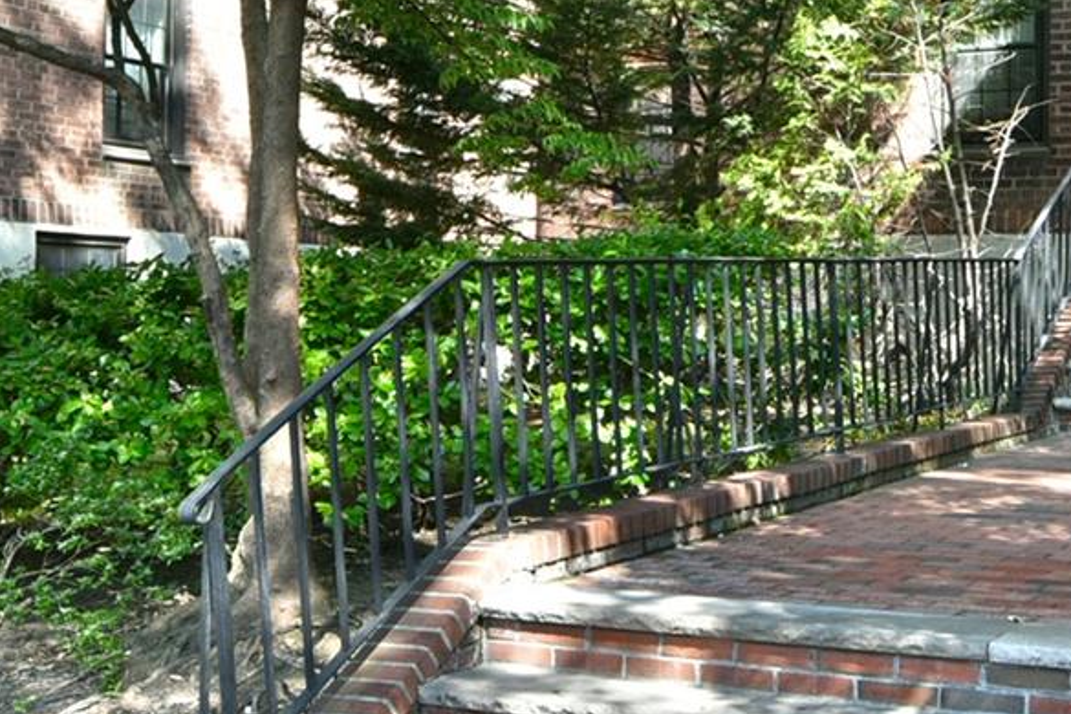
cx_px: 835
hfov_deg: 39.0
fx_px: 1458
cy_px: -258
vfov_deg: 23.7
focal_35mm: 49
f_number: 7.1
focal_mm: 14
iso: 200
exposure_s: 1/200
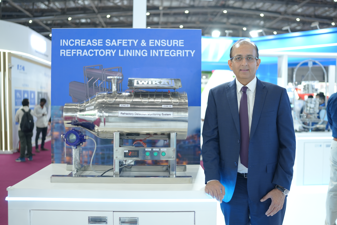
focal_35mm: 35
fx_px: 328
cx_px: 168
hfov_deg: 54.4
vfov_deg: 37.9
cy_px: 112
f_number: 1.8
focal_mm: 35
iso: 640
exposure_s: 1/320
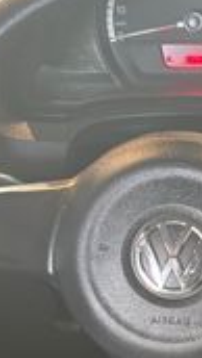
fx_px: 1473
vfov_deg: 13.8
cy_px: 293
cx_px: 367
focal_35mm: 155
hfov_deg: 7.6
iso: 250
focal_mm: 5.96
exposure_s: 1/30
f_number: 1.6
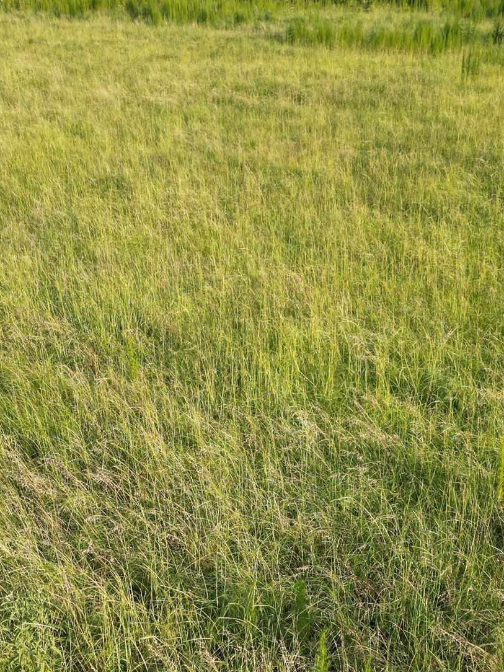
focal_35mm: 51
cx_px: 210
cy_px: 536
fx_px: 990
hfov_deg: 28.5
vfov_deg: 36.2
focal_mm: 6.72
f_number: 1.7
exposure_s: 1/1250
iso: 100
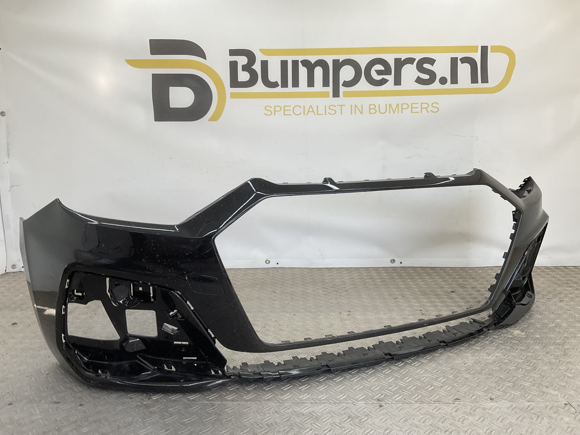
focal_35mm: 29
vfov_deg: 48.2
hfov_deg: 61.7
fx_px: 486
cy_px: 218
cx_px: 290
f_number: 1.8
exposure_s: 1/225
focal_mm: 3
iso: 16
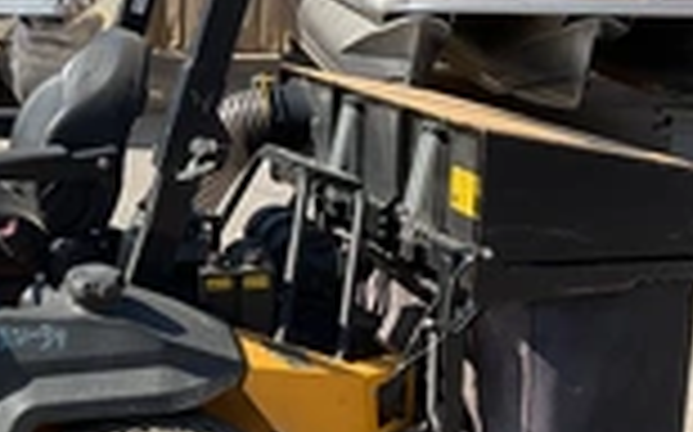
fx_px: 1510
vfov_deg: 16.3
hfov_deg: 25.0
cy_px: 270
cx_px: 54
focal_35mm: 80
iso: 25
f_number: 1.8
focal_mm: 3
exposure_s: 1/1076
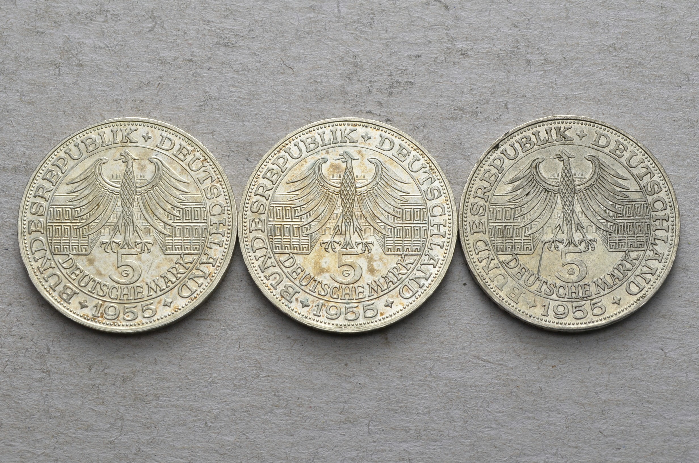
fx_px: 1395
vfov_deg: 18.8
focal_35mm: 72
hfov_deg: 28.1
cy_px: 232
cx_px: 350
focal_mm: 48
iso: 400
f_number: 14
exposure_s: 1/250
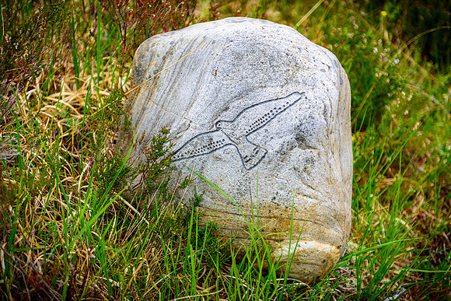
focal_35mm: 66
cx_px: 226
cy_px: 150
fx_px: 827
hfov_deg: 30.5
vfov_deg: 20.6
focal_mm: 66
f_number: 2.8
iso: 400
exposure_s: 1/640
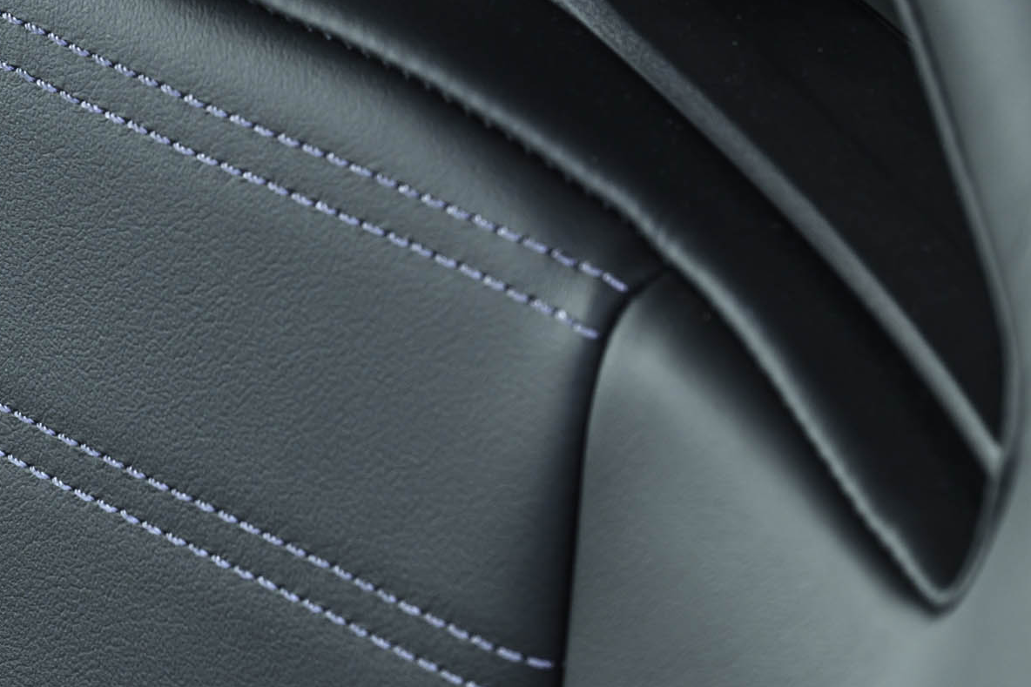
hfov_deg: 6.8
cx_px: 130
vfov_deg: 4.6
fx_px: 8619
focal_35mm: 301
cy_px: -37
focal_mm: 110
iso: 125
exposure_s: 1/20
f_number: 9
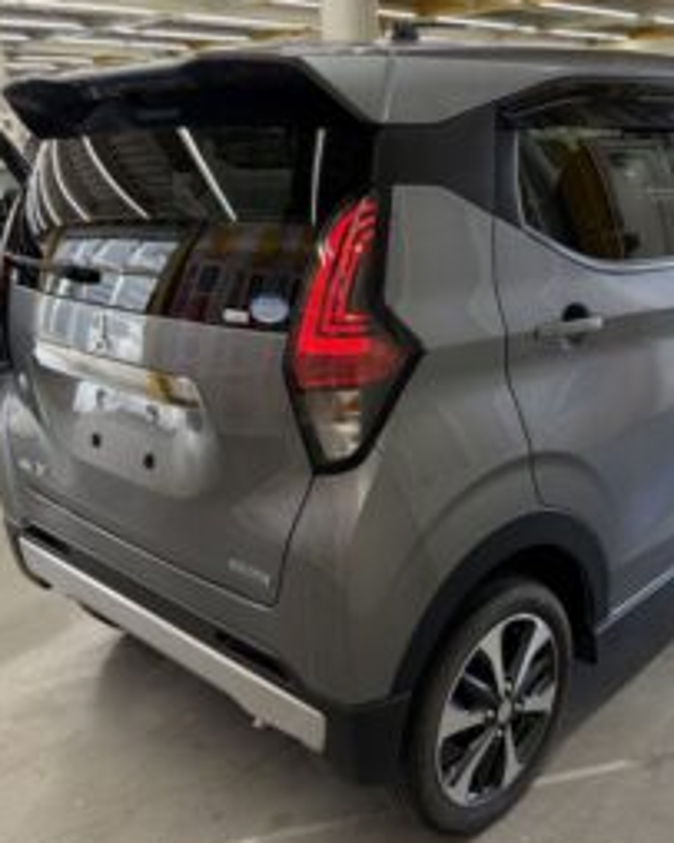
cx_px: 462
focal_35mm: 35
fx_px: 873
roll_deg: +1.9
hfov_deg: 41.5
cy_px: 423
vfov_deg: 51.5
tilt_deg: -17.3
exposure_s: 1/100
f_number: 1.6
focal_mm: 5.96
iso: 125
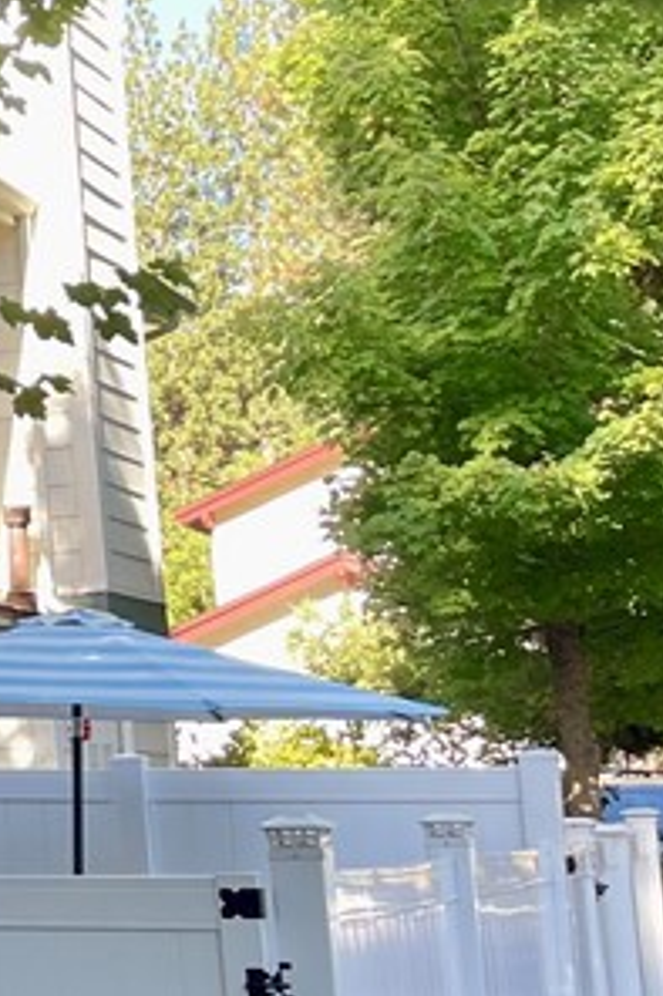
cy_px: 474
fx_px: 2489
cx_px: -1023
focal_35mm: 90
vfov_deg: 22.6
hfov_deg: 11.8
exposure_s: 1/161
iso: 40
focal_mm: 5.1
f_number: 1.6
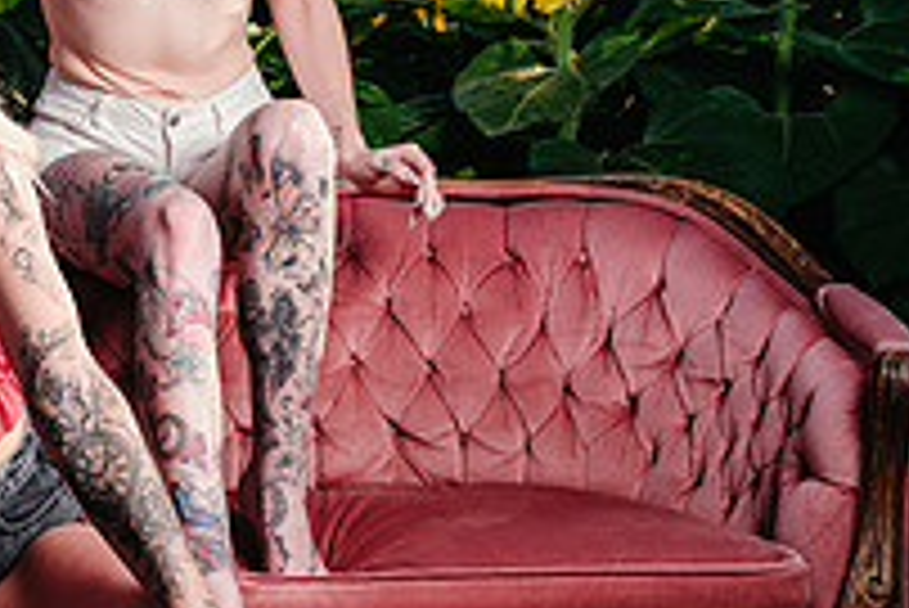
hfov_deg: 22.2
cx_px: -194
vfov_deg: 16.3
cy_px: 401
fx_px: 2122
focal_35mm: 84
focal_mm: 35
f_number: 5
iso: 100
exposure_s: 1/125
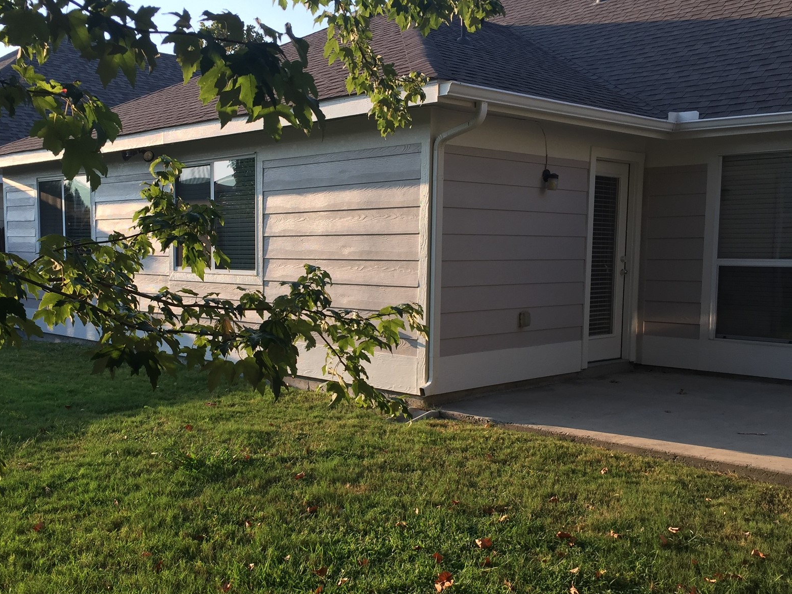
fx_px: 869
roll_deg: -1.7
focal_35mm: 38
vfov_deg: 37.6
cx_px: 319
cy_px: 341
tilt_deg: -6.0
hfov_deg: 48.7
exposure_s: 1/482
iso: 32
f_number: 2.2
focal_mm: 4.15
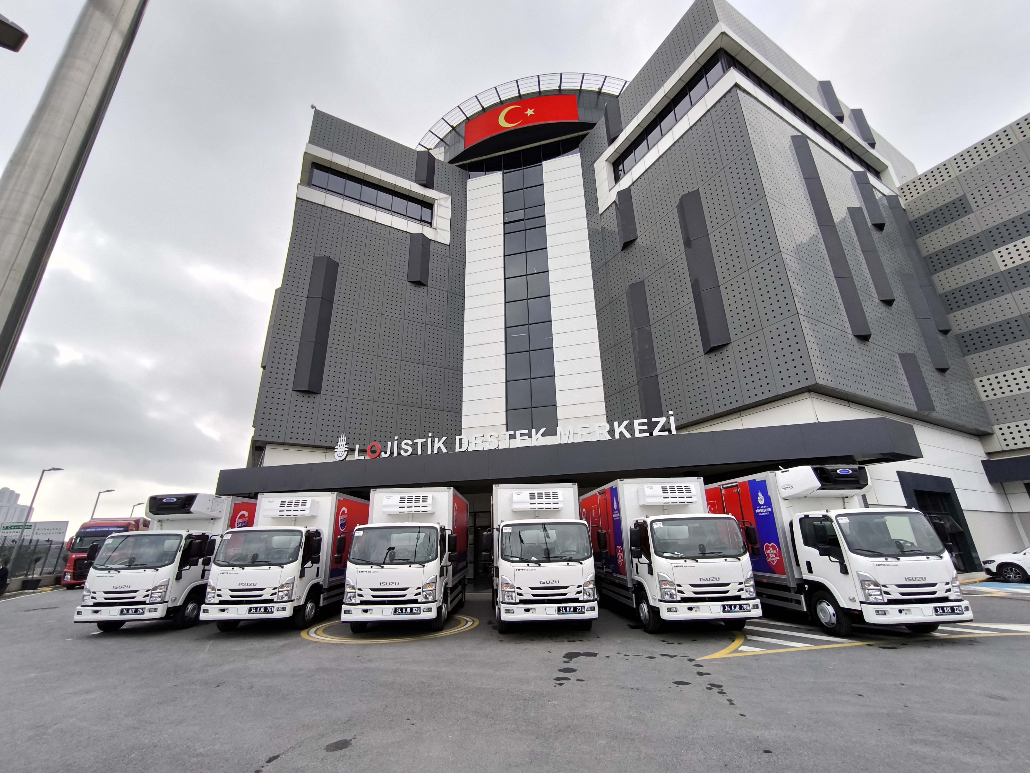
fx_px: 446
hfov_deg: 98.2
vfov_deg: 81.7
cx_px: 515
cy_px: 386
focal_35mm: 15
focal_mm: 1.91
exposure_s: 1/719
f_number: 2.2
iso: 50
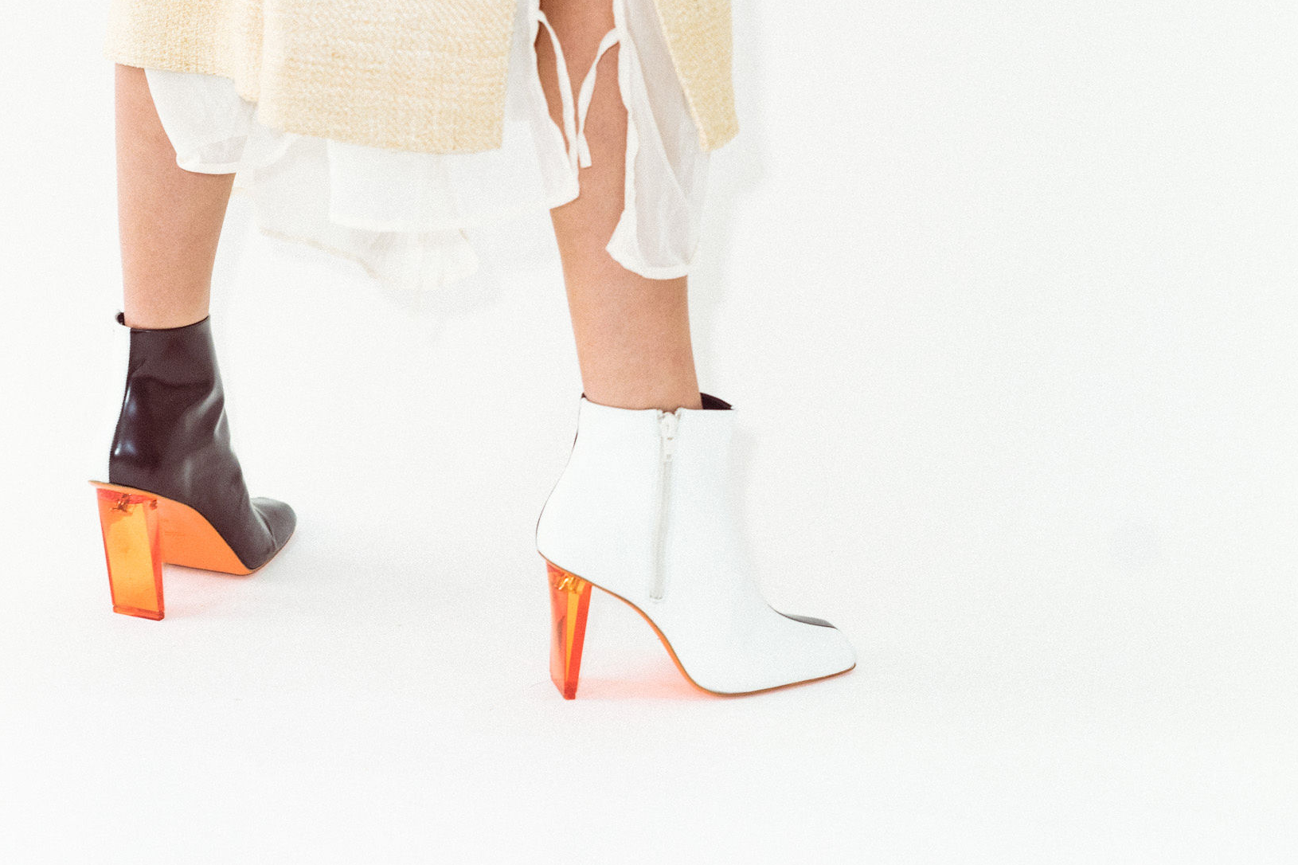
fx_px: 2920
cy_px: 290
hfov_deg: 25.1
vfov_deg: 16.8
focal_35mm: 81
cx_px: 592
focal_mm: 55
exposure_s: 1/100
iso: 1600
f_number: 3.5
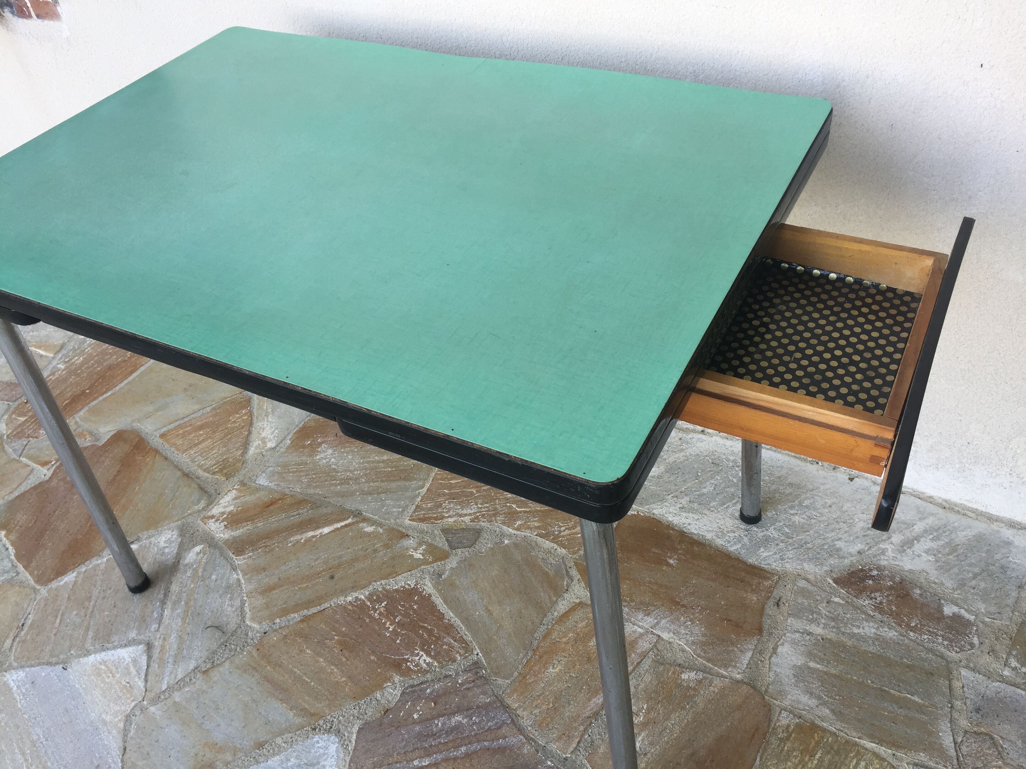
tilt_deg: -41.5
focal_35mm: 29
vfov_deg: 48.2
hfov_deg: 61.7
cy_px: 384
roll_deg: +7.0
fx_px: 860
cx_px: 513
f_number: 2.2
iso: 40
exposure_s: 1/100
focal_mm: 4.15
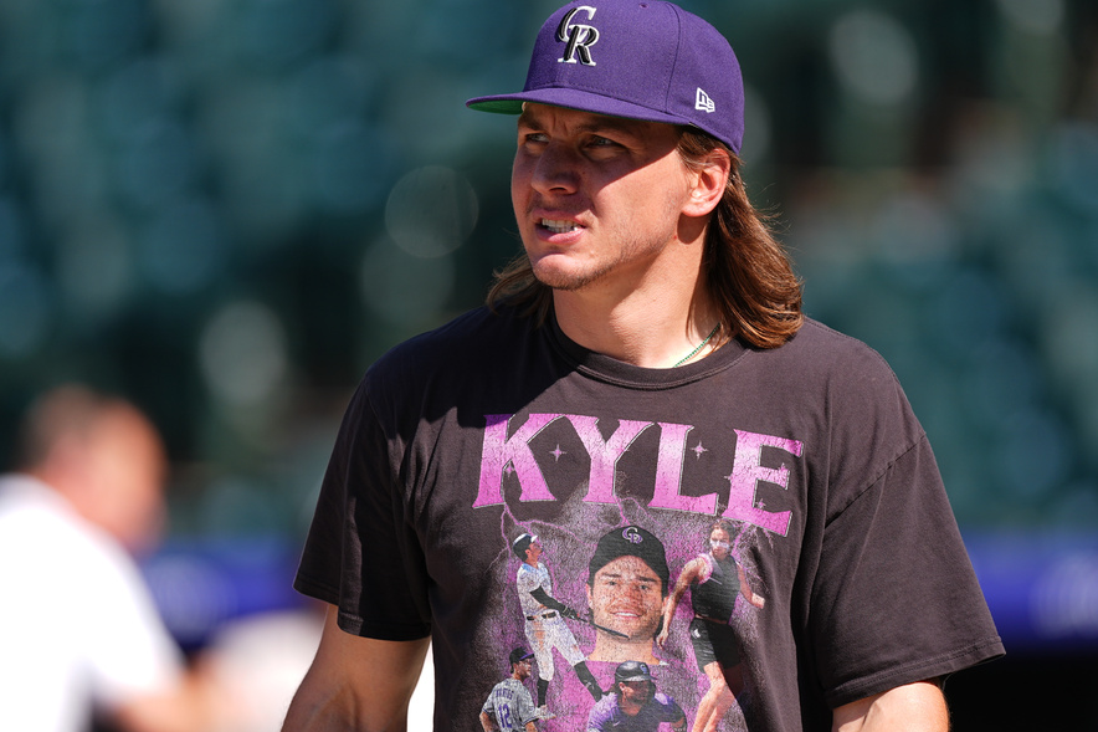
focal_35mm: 695
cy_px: 352
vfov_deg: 2.0
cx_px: 569
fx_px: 21192
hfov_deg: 3.0
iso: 200
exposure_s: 1/1250
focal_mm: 600
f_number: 4
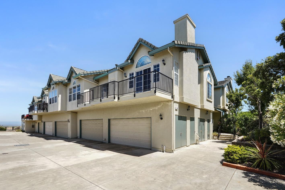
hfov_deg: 91.4
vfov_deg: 68.7
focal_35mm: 18
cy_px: 91
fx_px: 139
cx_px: 151
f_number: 8
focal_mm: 16.5
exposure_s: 1/320
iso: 320
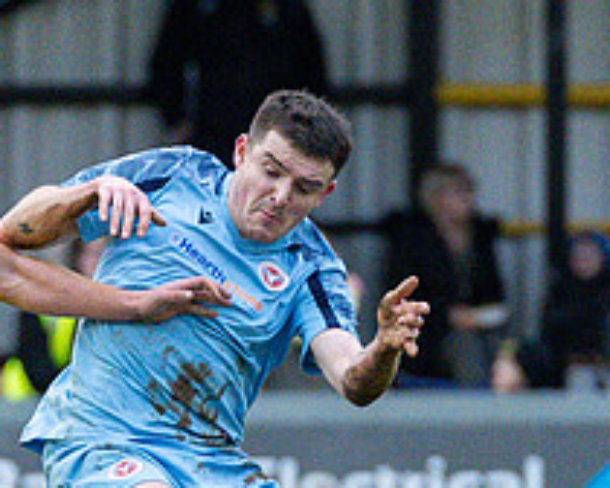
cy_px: 539
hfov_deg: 1.2
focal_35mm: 1577
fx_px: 28471
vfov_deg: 1.0
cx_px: -156
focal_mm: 200
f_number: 2.8
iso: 2000
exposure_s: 1/1600
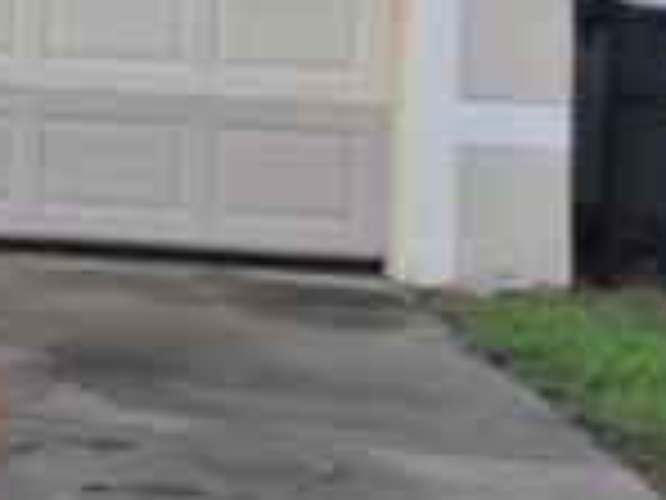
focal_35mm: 173
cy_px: -320
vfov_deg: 8.3
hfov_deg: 10.0
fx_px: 3328
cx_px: -927
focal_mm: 5.7
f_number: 3.7
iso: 100
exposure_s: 1/500
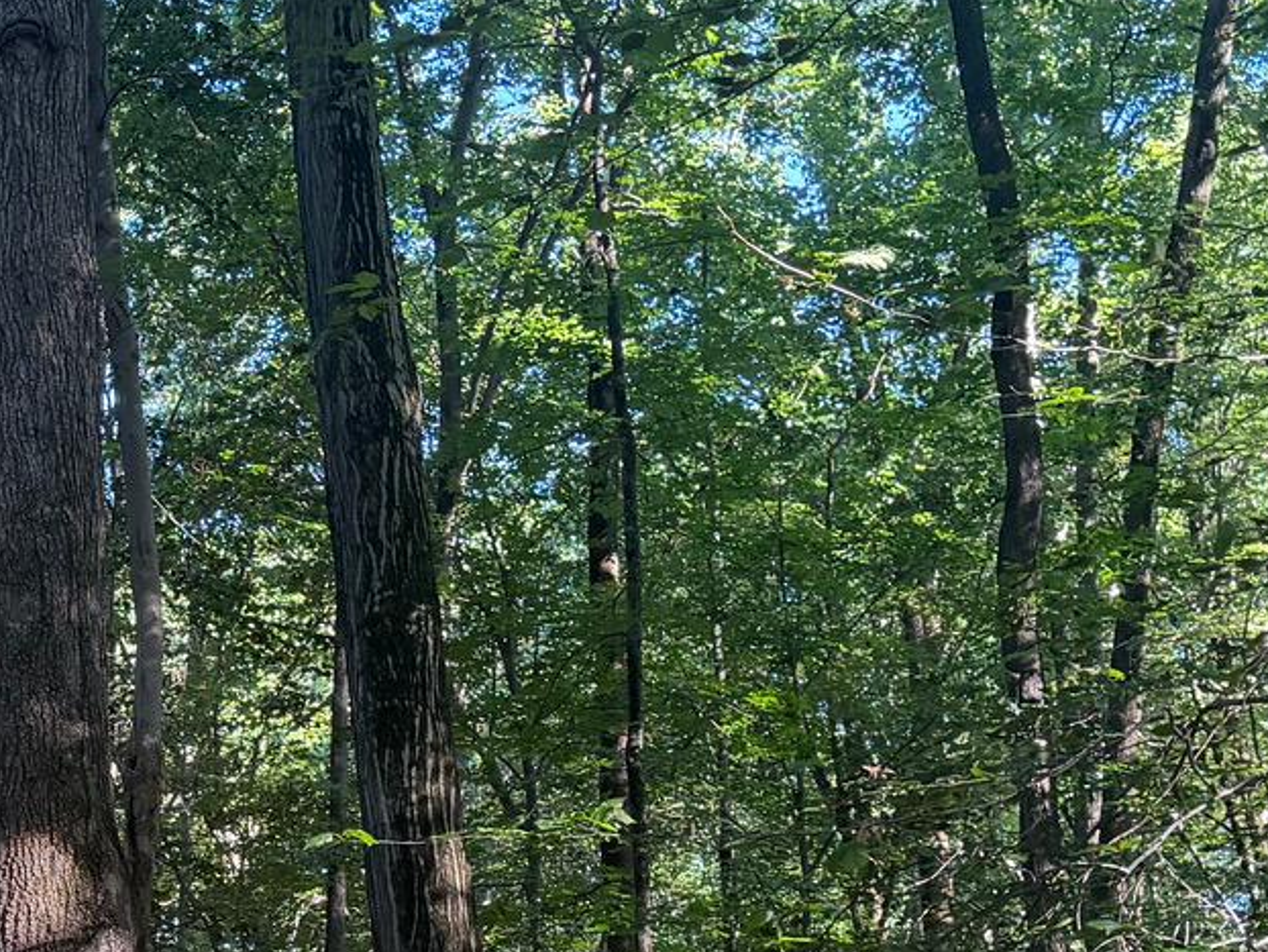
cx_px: -110
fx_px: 2895
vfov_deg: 18.0
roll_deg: -1.1
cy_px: 1027
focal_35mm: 79
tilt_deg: +9.3
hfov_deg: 23.3
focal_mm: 6.76
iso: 200
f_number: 1.78
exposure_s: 1/121
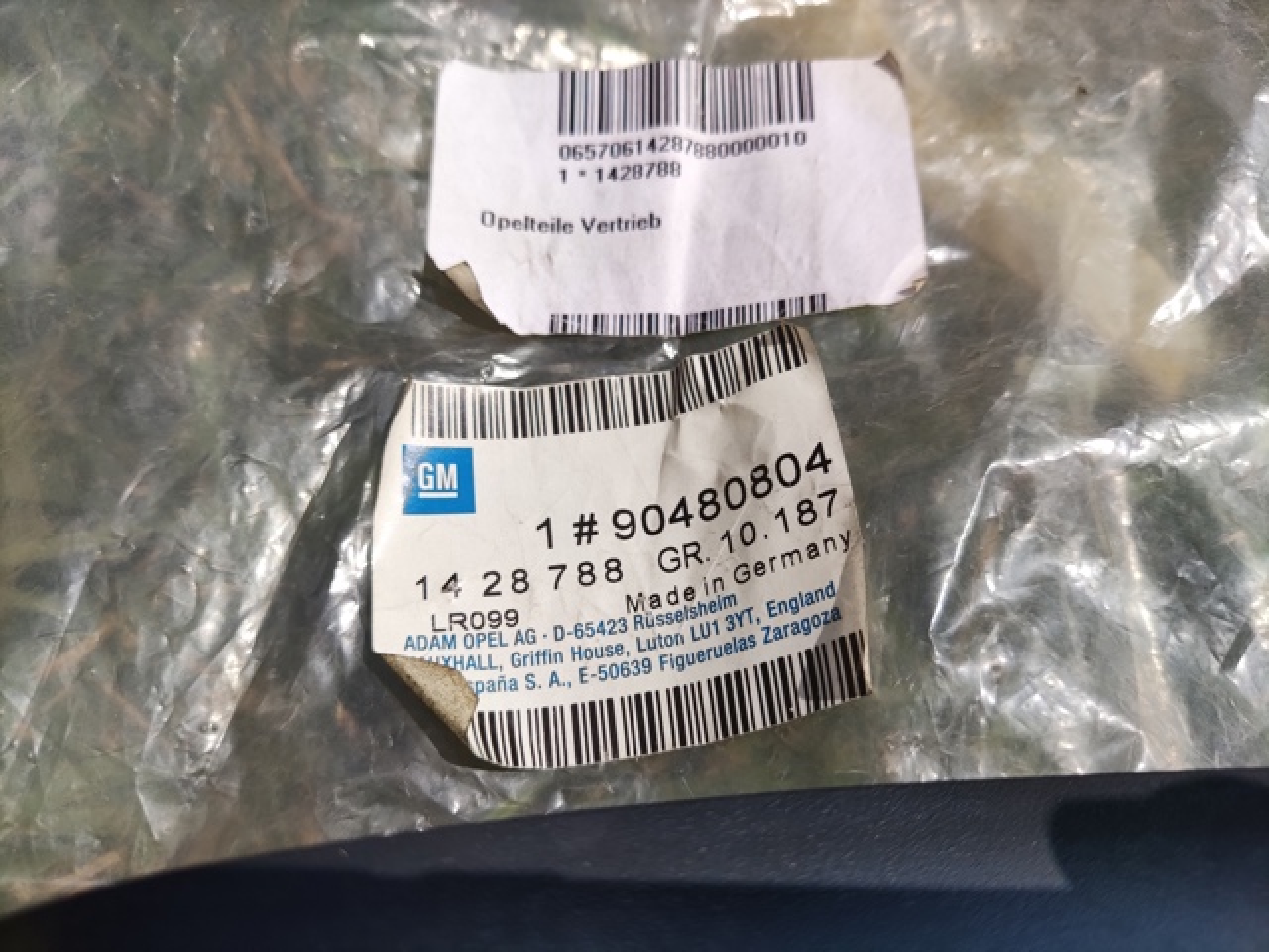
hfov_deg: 67.3
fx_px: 953
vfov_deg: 53.1
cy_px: 476
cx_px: 634
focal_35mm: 26
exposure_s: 1/3362
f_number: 1.79
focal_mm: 4.71
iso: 50
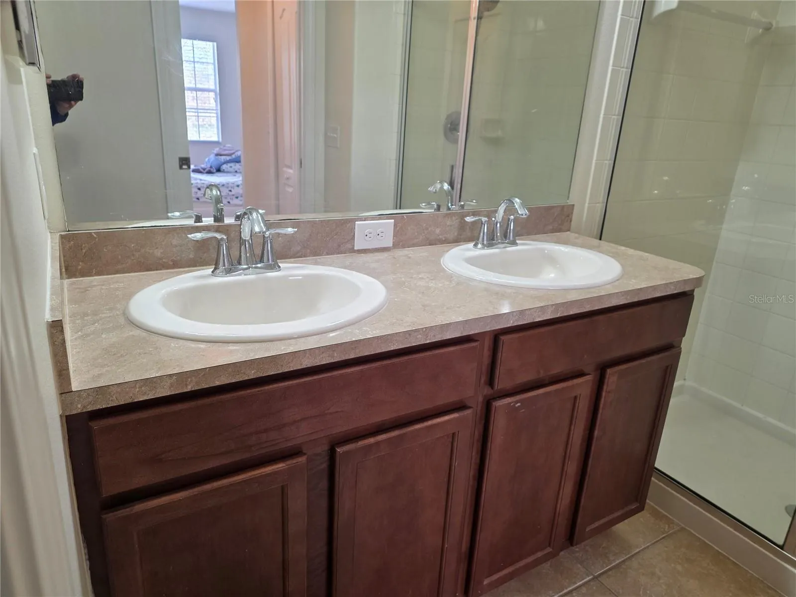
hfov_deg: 73.9
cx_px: 398
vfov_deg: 58.9
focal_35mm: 23
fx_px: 529
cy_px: 298
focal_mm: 6.25
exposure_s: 1/120
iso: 160
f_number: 1.7
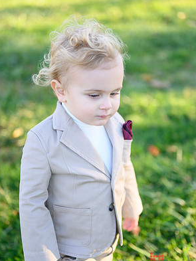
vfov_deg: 34.9
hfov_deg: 26.6
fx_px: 415
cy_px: 137
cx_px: 97
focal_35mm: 55
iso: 320
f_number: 2
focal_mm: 50
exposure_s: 1/800
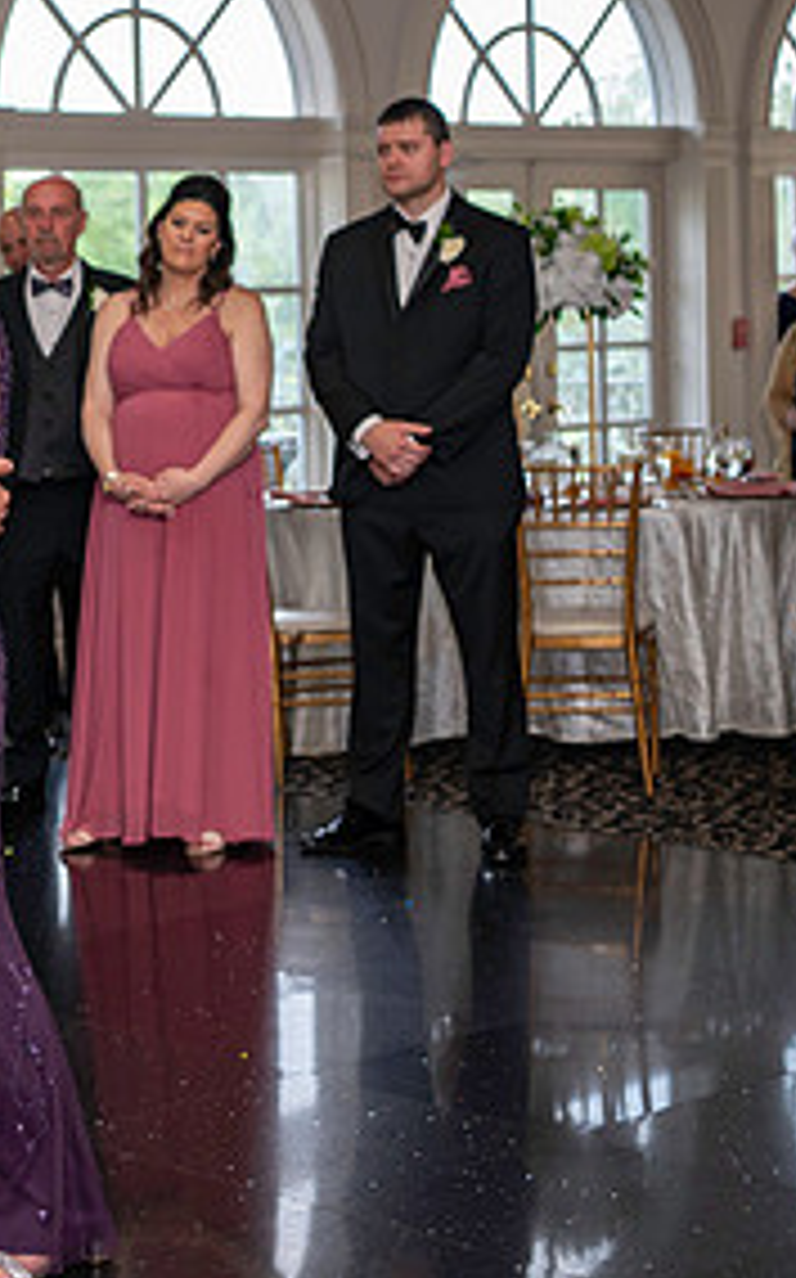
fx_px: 3130
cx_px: -211
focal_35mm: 90
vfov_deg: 23.0
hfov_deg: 14.0
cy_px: 495
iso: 800
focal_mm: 42
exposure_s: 1/125
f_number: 3.5
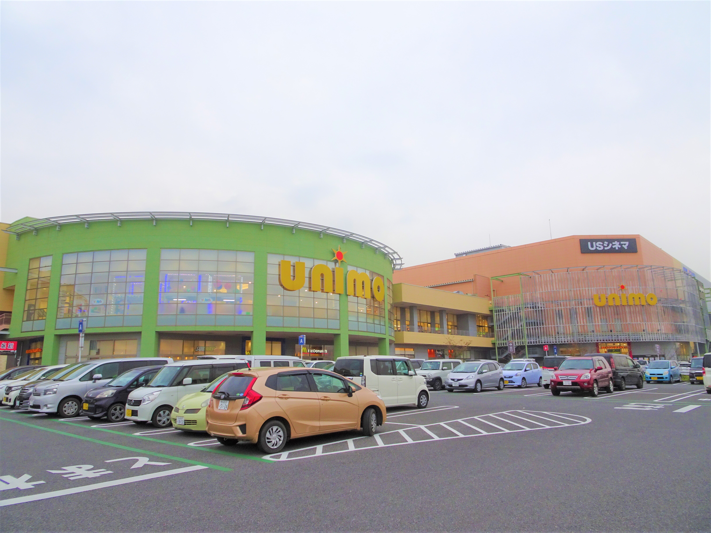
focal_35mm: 24
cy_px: 266
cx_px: 356
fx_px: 493
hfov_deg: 71.6
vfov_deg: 56.8
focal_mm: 4.1
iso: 80
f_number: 3.5
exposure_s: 1/60
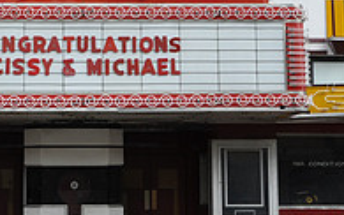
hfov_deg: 18.3
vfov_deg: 11.4
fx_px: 1065
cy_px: 8
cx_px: 95
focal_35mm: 114
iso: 200
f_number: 6.3
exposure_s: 1/160
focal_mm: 25
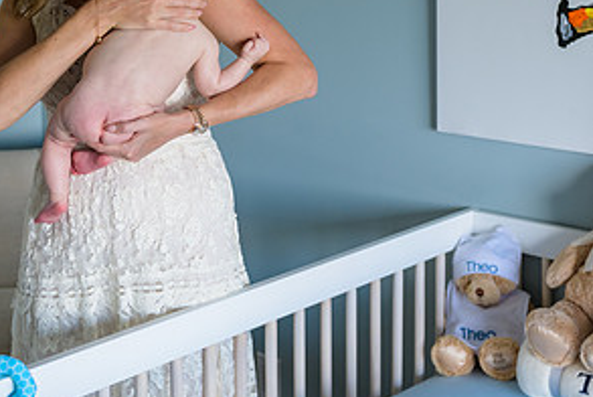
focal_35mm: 69
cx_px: 349
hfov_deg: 29.2
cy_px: 38
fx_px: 1138
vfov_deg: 19.4
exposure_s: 1/125
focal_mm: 32
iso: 400
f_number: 3.2
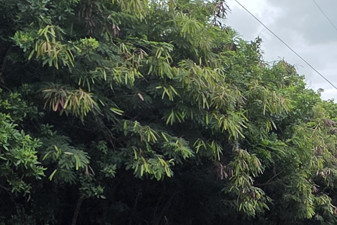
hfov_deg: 26.8
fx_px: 646
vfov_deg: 19.1
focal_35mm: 69
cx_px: 372
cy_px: 231
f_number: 1.9
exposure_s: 1/912
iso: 40
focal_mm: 2.2
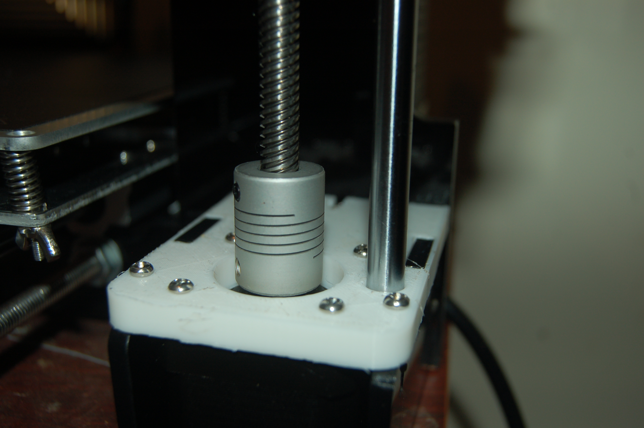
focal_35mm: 45
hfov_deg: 43.6
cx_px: 322
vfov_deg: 29.8
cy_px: 214
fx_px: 804
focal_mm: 30
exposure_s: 1/60
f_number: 4.2
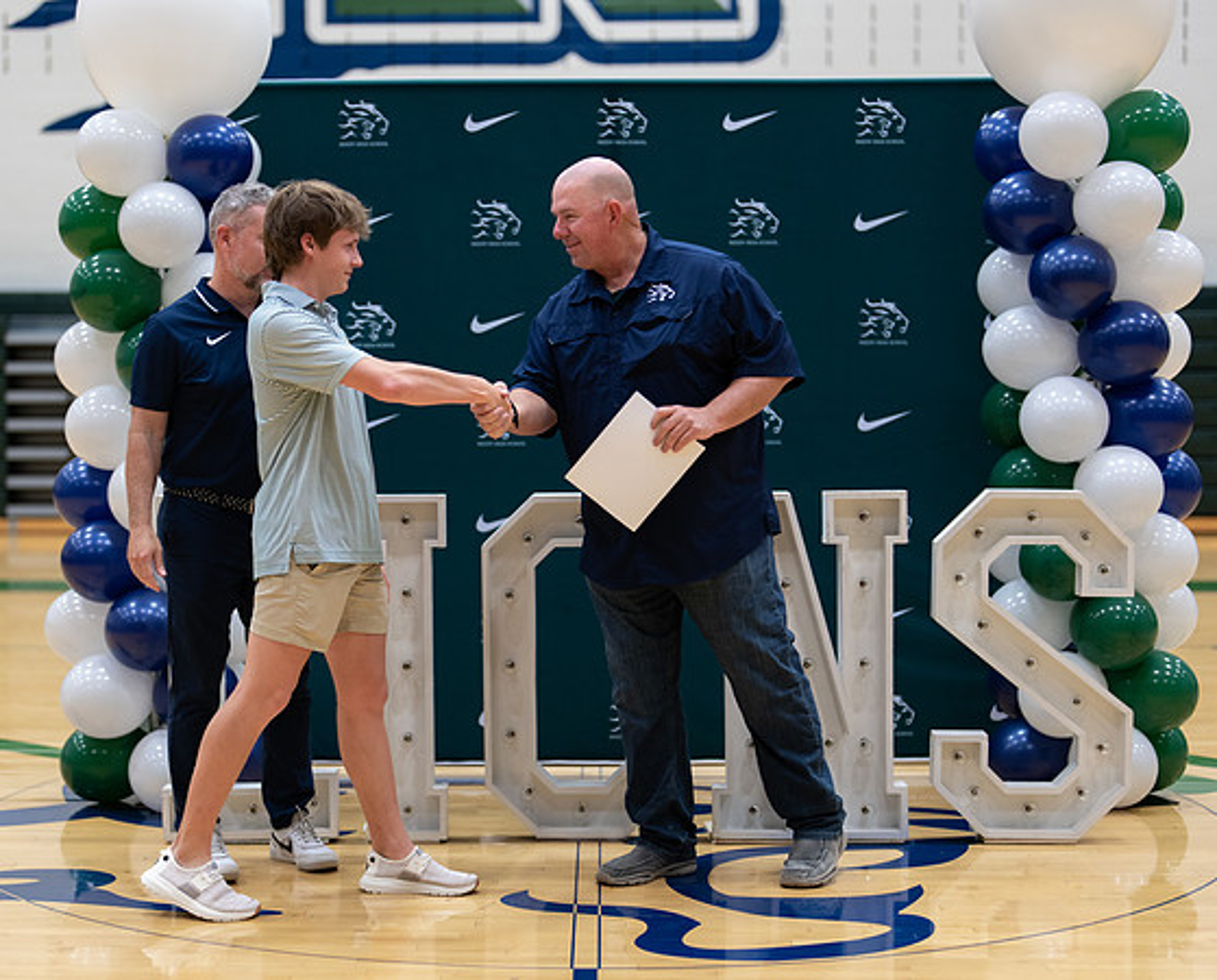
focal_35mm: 64
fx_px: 2311
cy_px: 515
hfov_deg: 29.4
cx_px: 502
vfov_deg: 23.9
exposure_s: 1/320
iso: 400
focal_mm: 50
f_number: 1.2
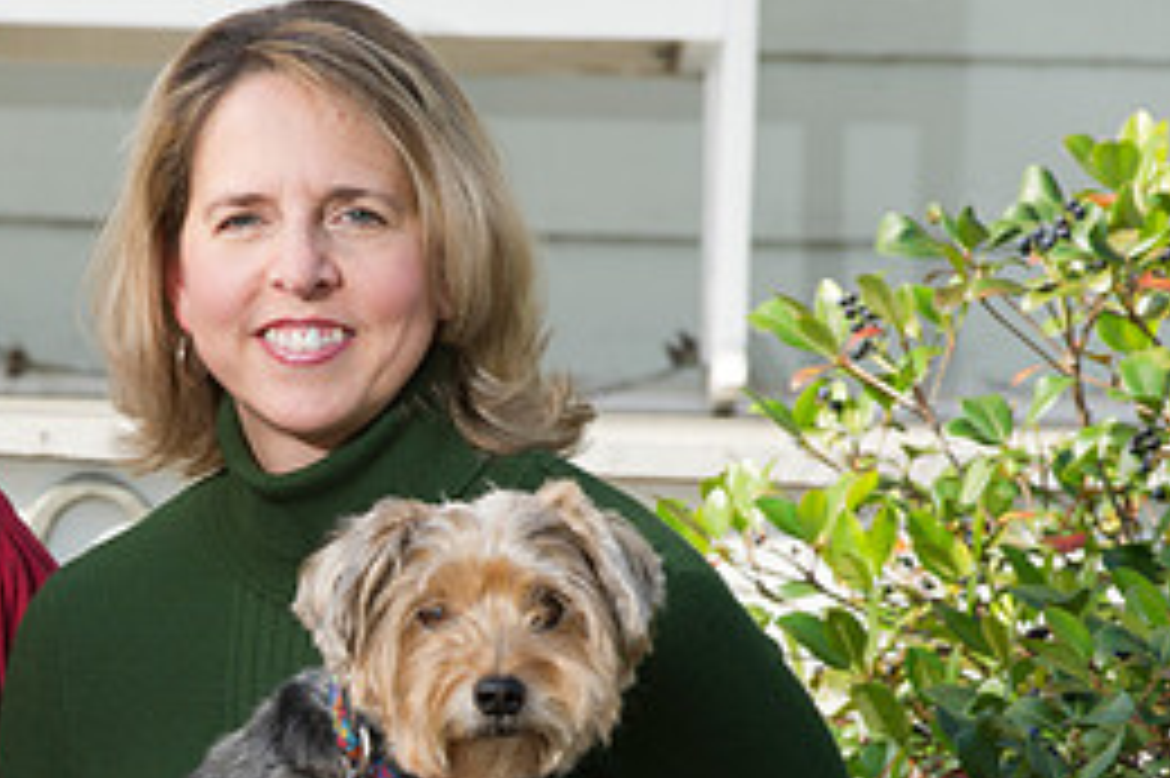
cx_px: 162
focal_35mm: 447
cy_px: 679
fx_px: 14518
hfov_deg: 4.6
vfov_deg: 3.1
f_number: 6.3
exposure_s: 1/125
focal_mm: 200
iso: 125
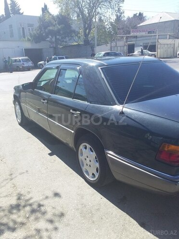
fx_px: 214
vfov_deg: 58.4
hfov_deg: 45.4
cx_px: 90
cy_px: 120
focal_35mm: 31
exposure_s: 1/671
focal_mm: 3.3
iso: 40
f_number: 2.2
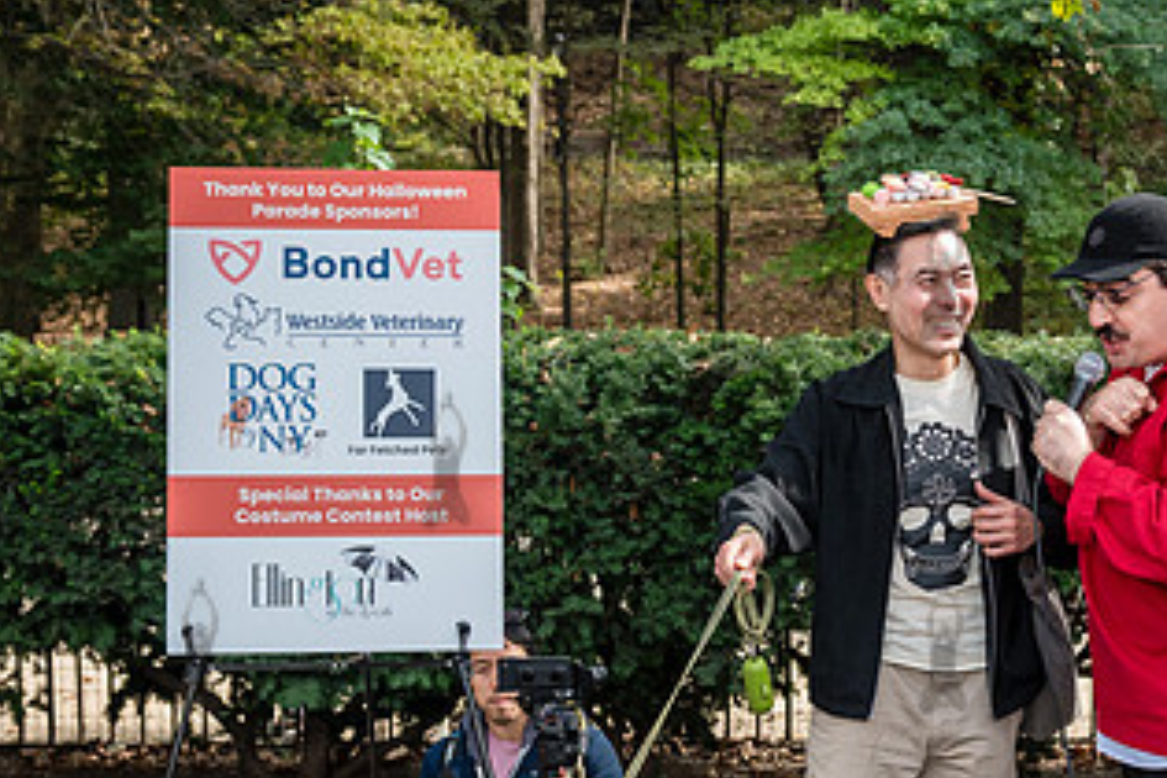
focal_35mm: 70
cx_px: 1001
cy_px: 611
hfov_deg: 28.0
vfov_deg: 19.3
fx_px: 2269
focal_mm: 34
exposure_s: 1/800
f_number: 4
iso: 1000
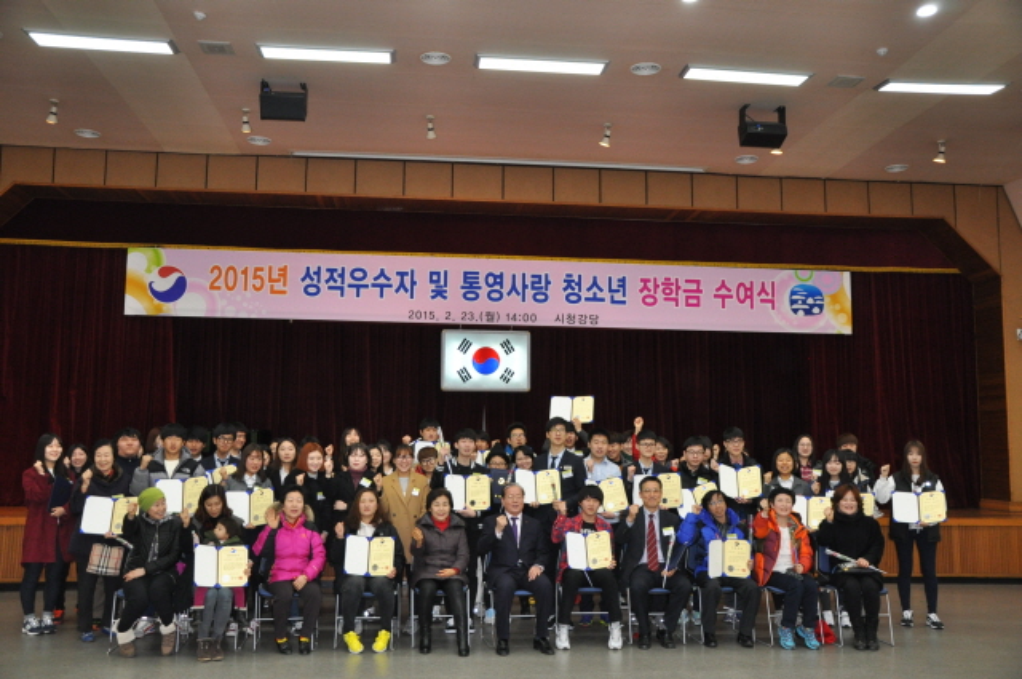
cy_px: 340
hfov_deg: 57.3
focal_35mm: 33
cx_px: 511
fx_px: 936
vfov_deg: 39.9
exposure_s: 1/100
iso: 800
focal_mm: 22
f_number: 3.8
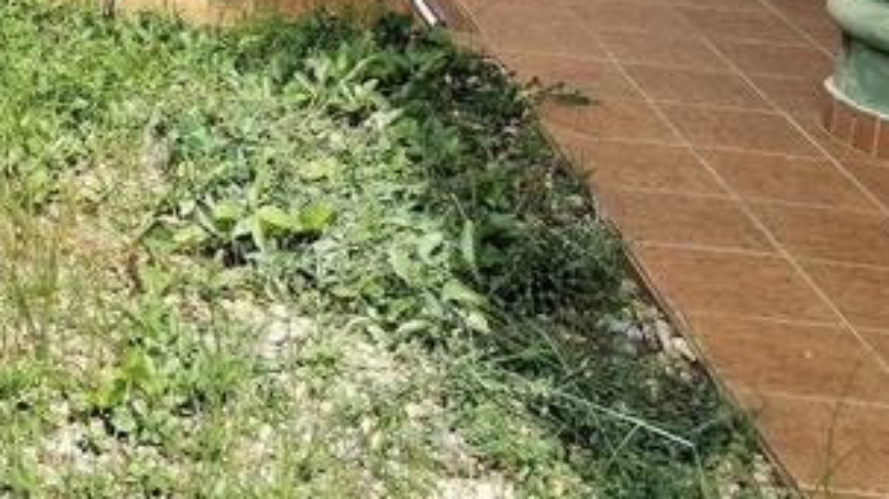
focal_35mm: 89
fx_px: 2097
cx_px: -310
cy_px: -229
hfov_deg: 21.4
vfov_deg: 12.9
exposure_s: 1/847
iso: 100
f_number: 1.8
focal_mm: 4.75
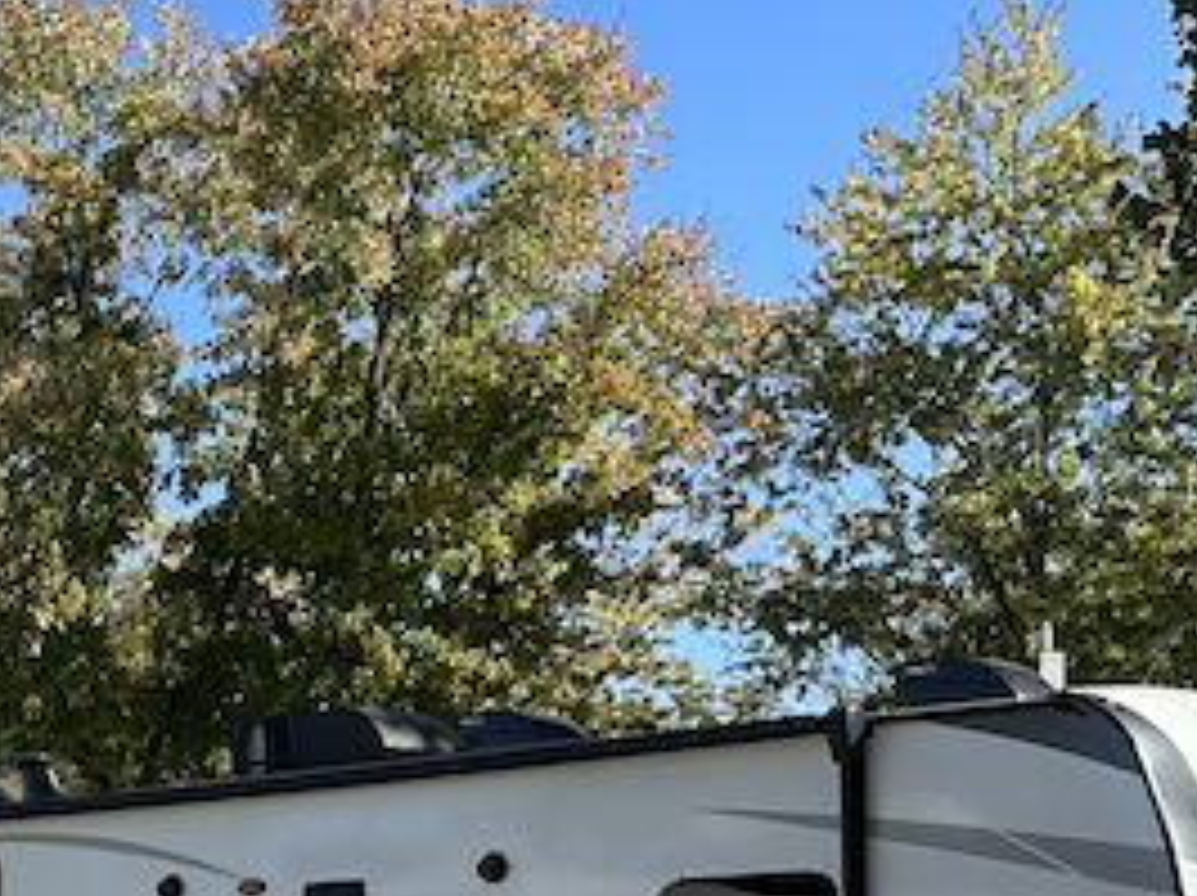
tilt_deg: +0.6
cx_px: -513
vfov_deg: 15.7
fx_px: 3144
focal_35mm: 91
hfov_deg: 19.3
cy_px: 1049
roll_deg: +1.0
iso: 80
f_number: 1.78
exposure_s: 1/3717
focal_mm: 6.86
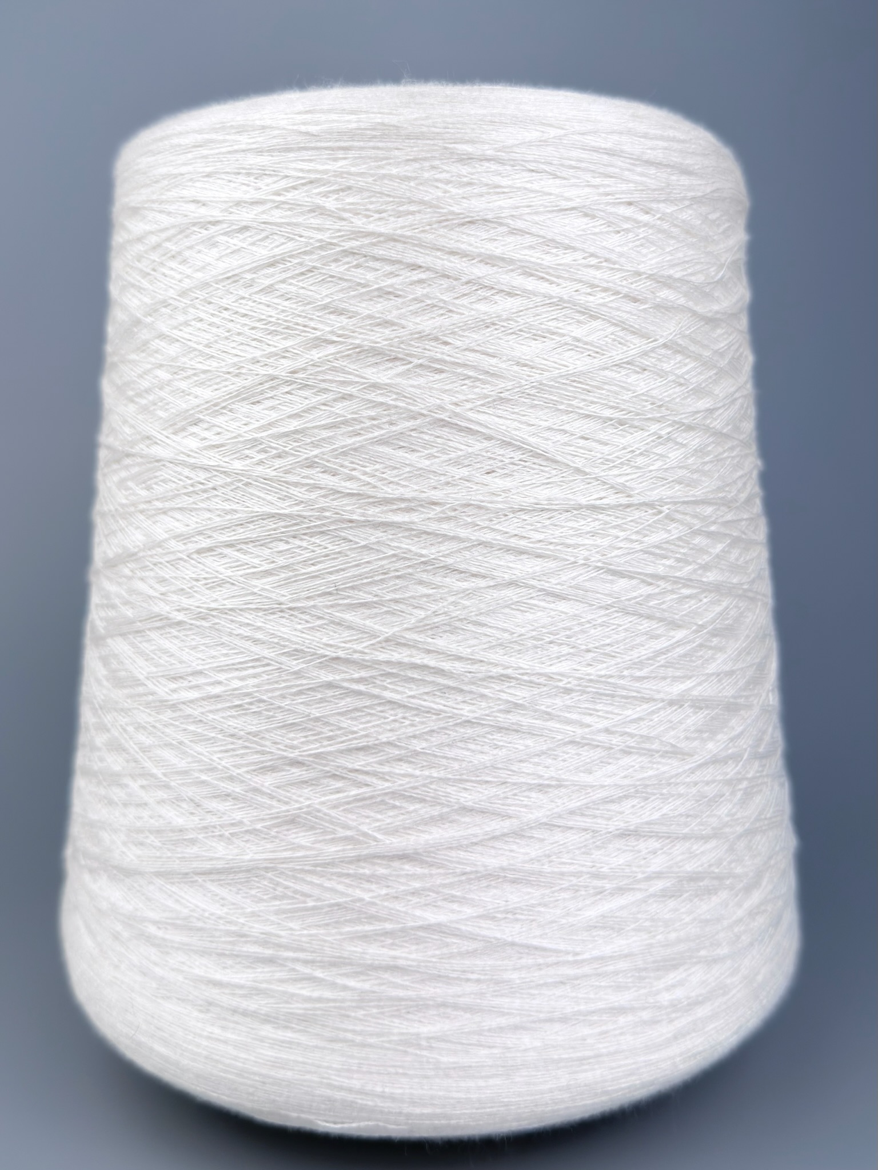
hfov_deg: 56.8
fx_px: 812
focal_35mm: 24
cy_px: 585
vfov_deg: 71.6
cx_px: 439
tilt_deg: -4.1
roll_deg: +0.4
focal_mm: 6.76
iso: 64
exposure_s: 1/1876
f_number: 1.78
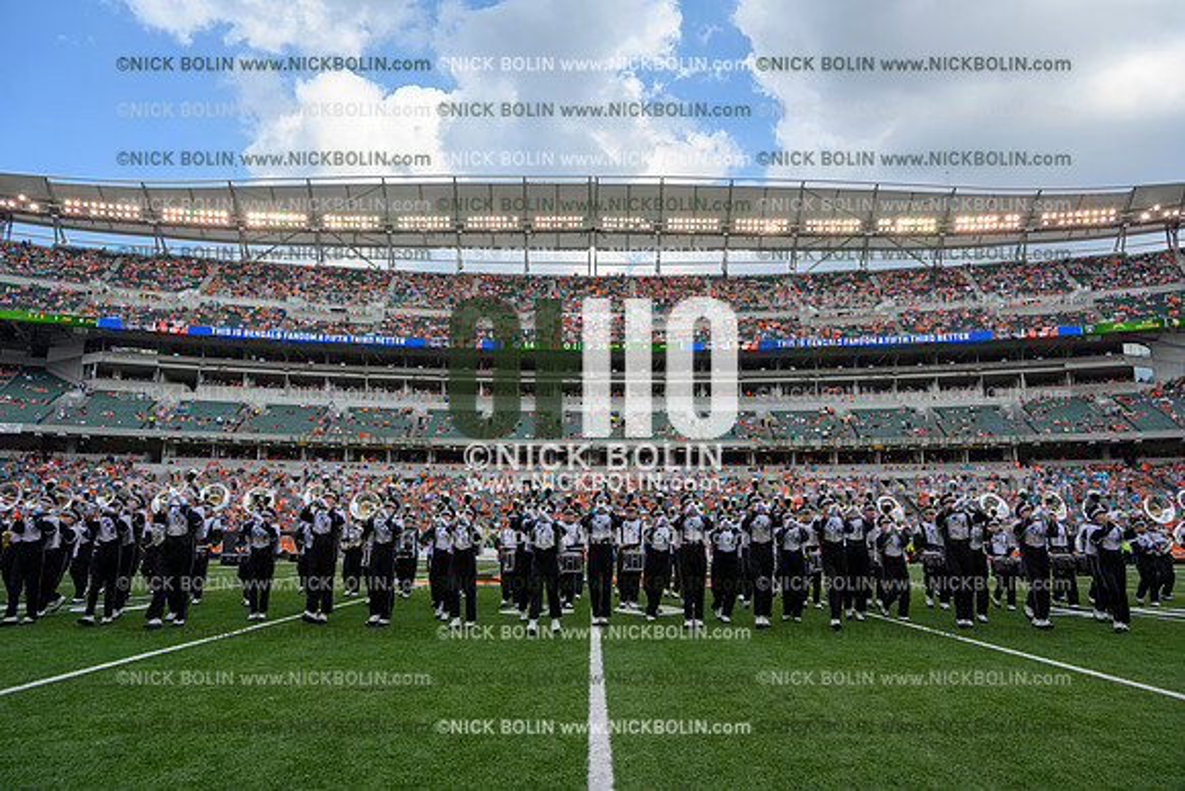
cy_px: 396
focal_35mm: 24
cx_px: 592
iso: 80
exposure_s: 1/125
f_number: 7.1
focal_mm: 24
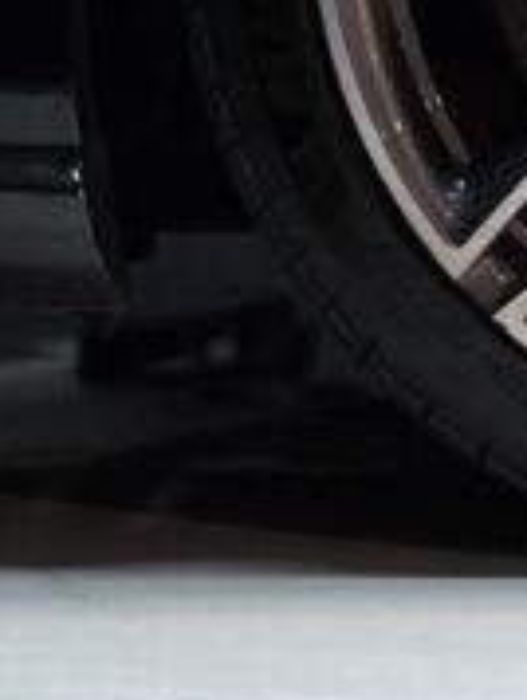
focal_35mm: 290
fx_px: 5873
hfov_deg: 5.1
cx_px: 869
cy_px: -193
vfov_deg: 6.8
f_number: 2.8
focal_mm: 70
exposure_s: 1/80
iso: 1600
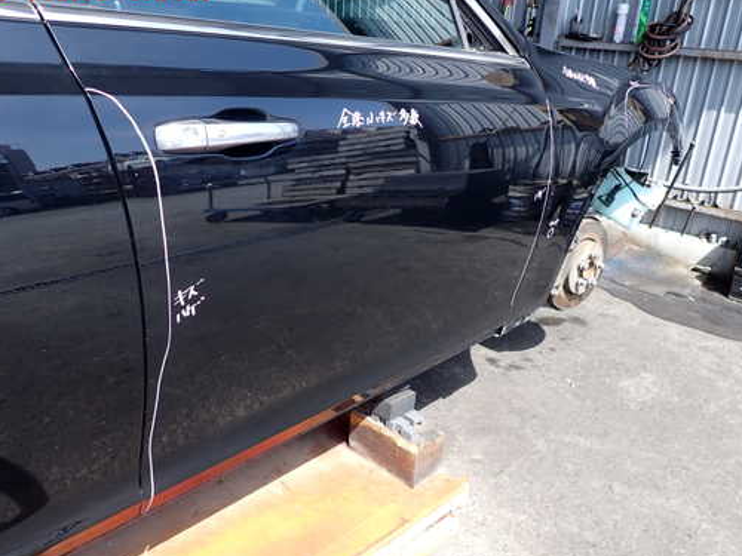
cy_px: 305
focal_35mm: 30
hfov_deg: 59.9
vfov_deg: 46.7
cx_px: 384
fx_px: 643
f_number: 2.8
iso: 100
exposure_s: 1/320
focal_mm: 4.5
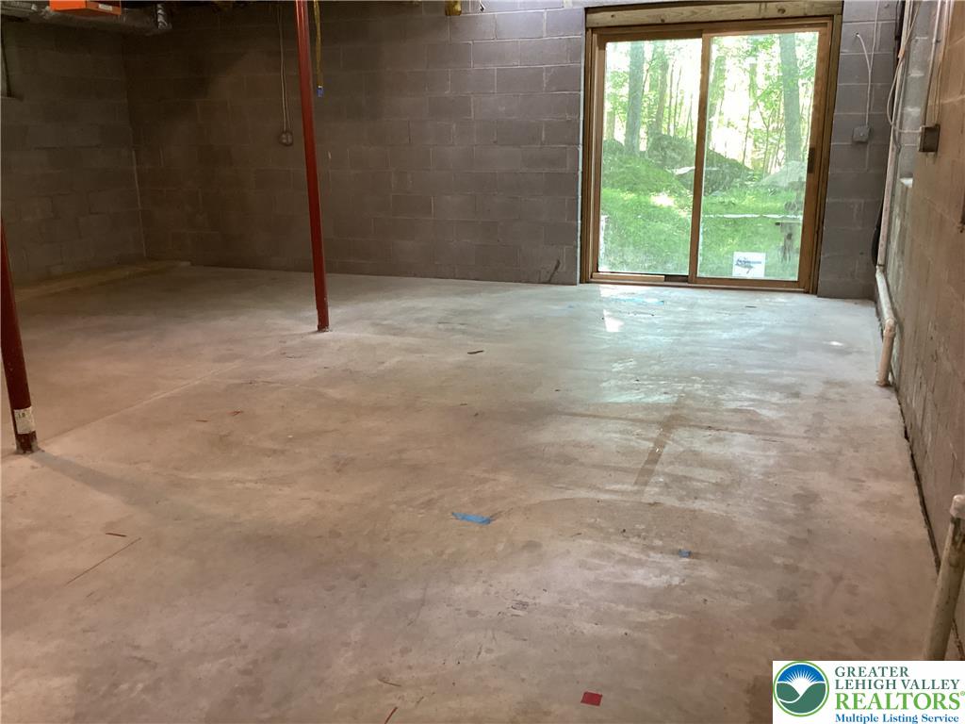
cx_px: 482
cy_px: 362
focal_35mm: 31
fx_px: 864
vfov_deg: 45.4
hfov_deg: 58.4
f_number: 2.4
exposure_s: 1/33
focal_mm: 3.3
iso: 250
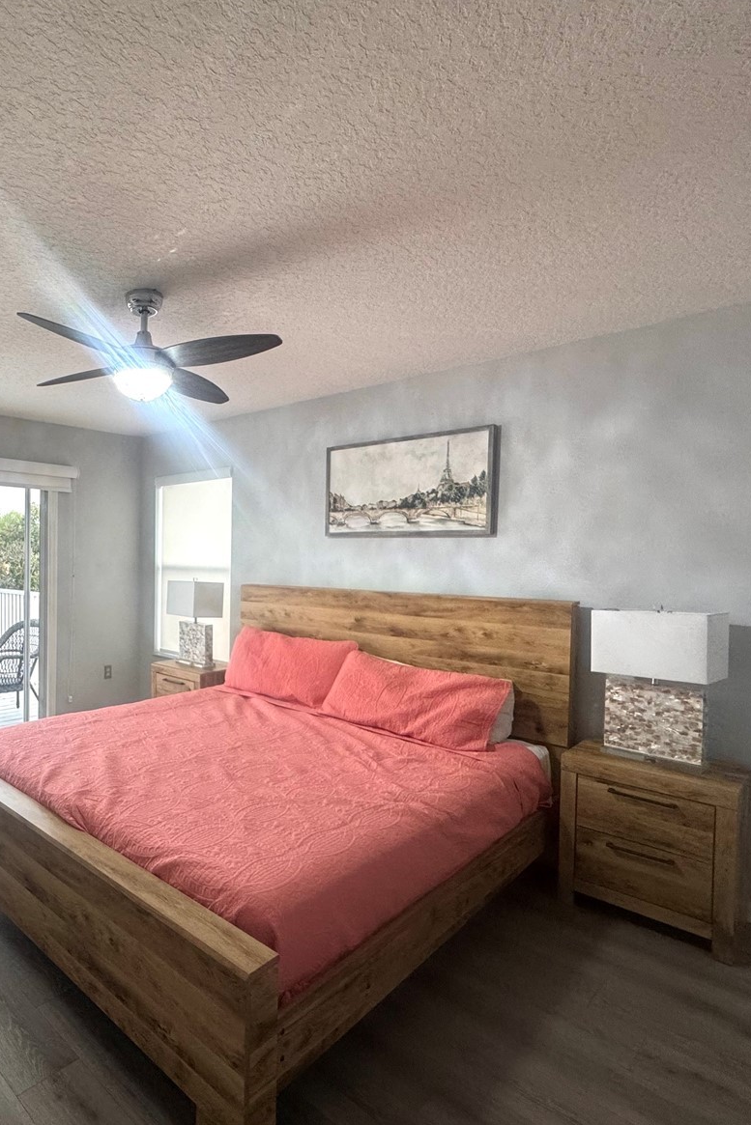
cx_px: 176
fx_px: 626
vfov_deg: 84.0
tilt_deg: -2.5
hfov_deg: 58.3
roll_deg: -0.5
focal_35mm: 20
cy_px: 577
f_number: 2.2
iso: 200
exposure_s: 1/120
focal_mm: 2.22
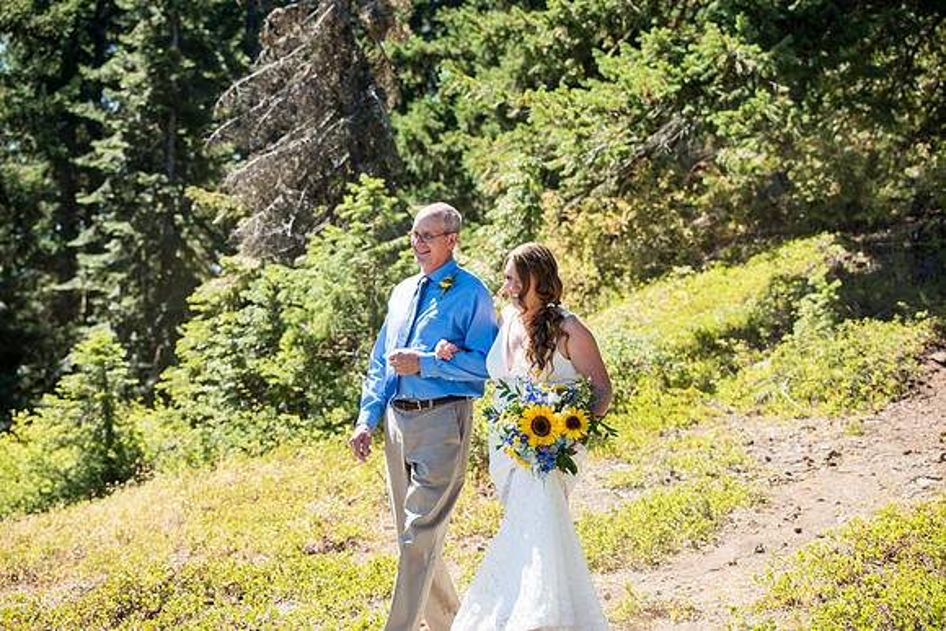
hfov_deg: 25.4
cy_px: 316
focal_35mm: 80
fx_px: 2103
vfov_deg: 17.1
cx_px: 473
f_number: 4
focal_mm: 80
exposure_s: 1/400
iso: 100
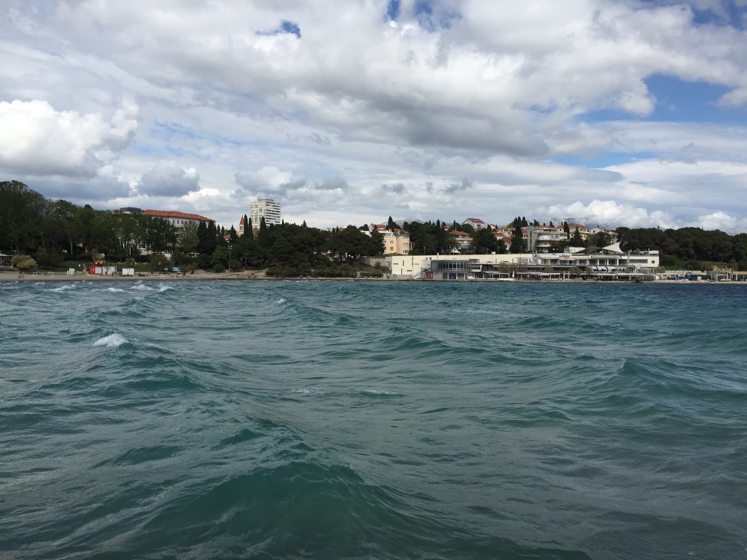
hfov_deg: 61.7
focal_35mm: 29
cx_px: 374
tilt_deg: +0.1
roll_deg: -1.1
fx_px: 626
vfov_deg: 48.2
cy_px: 280
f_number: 2.2
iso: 32
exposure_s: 1/2825
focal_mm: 4.15
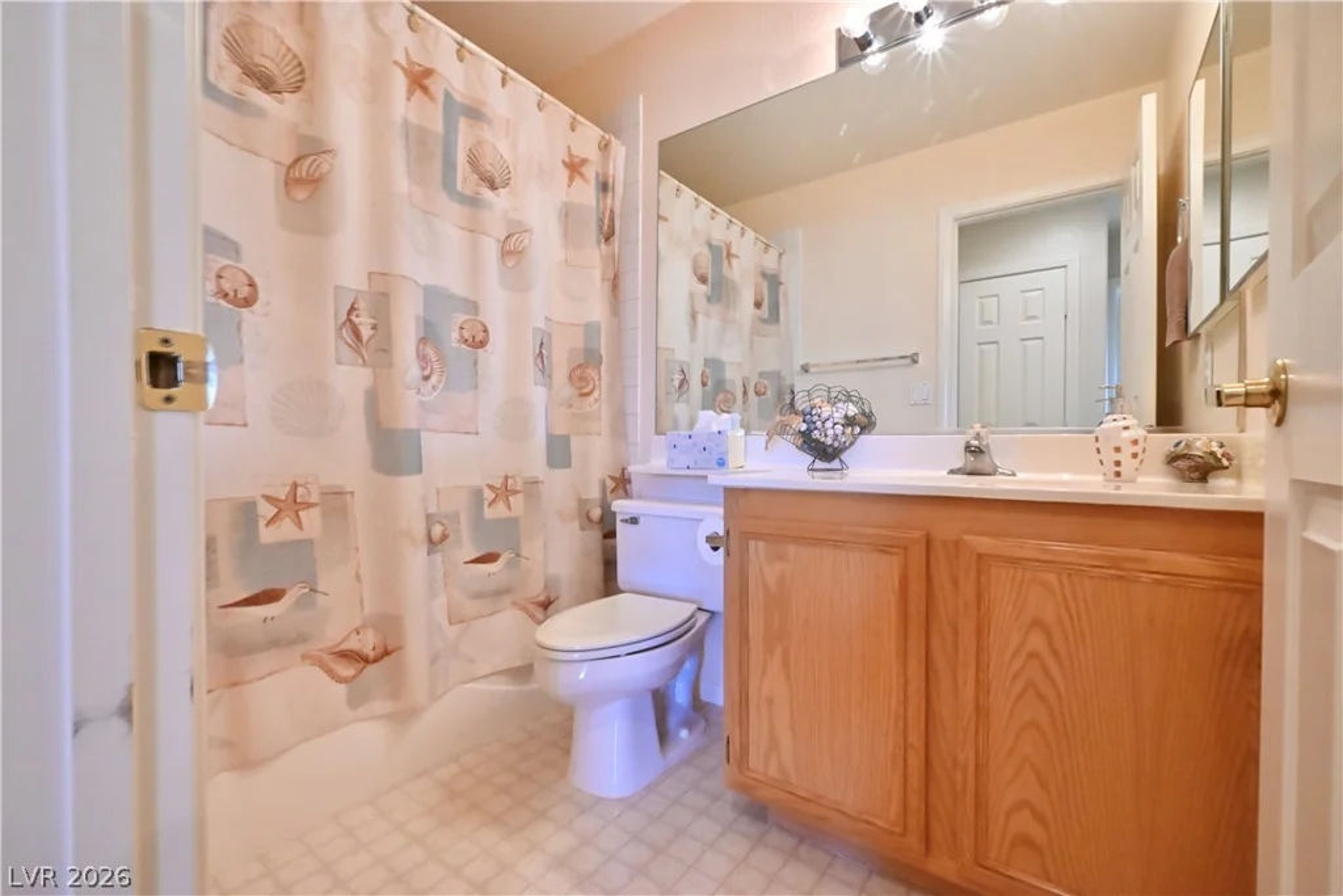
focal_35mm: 16
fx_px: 578
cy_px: 448
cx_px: 672
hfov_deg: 98.5
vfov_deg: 75.5
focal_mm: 15.5
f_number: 20
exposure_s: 1/30
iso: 10000
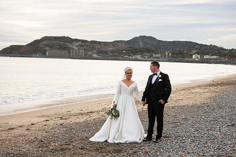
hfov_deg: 25.4
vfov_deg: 17.1
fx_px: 525
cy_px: 78
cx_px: 118
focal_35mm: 80
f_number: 3.5
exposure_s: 1/200
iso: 80
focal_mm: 80
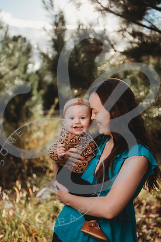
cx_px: 76
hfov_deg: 21.6
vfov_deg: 31.9
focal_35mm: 63
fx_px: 423
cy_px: 128
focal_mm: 58
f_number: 2.8
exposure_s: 1/800
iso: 100
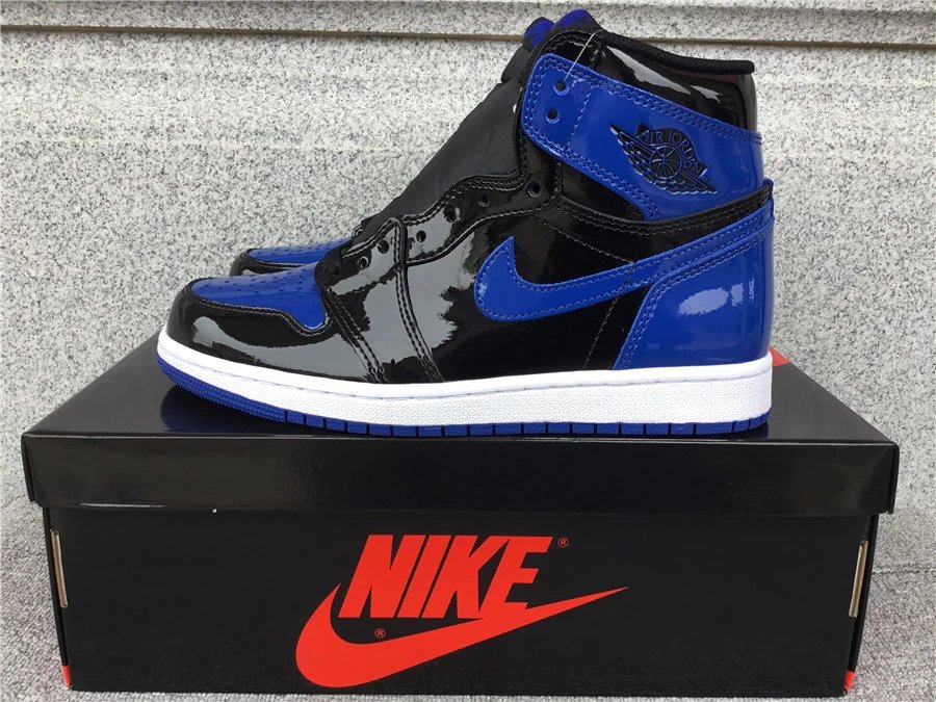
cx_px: 468
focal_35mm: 31
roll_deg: -0.9
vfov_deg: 45.4
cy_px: 351
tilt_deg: -14.5
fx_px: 838
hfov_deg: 58.4
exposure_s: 1/114
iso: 25
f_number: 2.4
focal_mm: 3.3
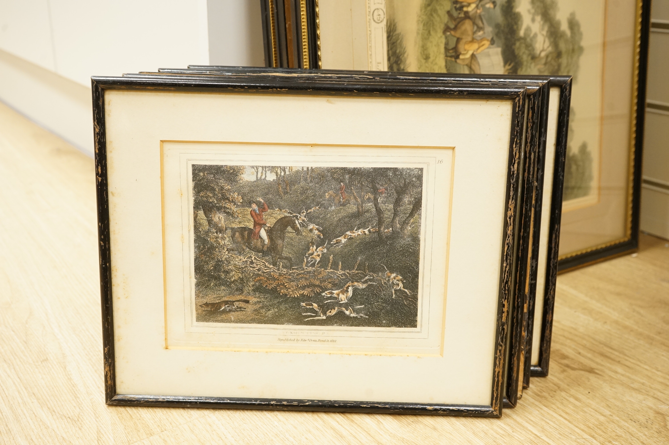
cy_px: 222
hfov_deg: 53.2
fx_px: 668
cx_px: 334
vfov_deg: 36.8
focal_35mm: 36
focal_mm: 36
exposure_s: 1/50
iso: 2500
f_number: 6.3
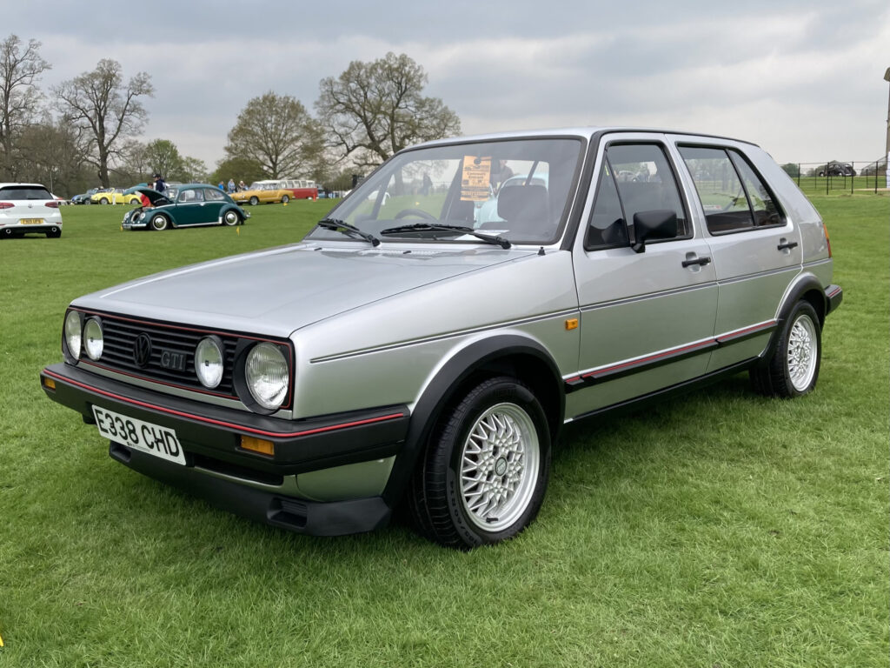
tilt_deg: -4.9
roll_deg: +0.3
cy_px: 334
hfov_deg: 63.4
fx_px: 720
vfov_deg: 49.7
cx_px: 445
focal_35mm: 28
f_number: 1.8
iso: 20
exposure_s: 1/430
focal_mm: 3.99
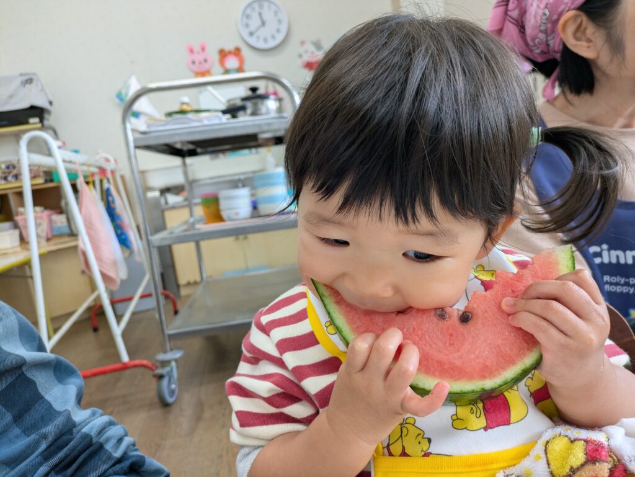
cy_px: 238
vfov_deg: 54.9
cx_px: 318
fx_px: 459
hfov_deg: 69.4
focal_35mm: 25
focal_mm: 5.43
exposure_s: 1/100
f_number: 1.89
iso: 125
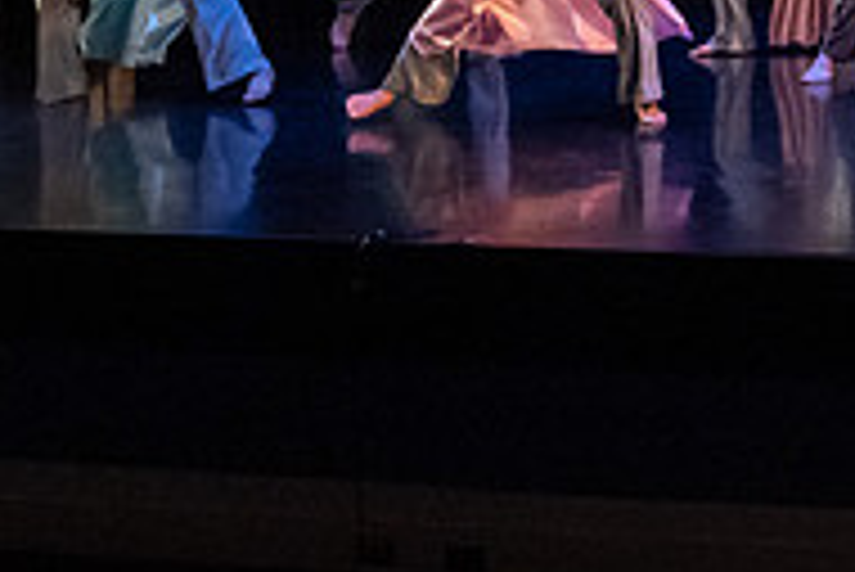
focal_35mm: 114
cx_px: 1456
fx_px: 2709
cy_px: -114
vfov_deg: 11.8
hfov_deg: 15.7
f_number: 4
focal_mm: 31.5
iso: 6400
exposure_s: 1/400
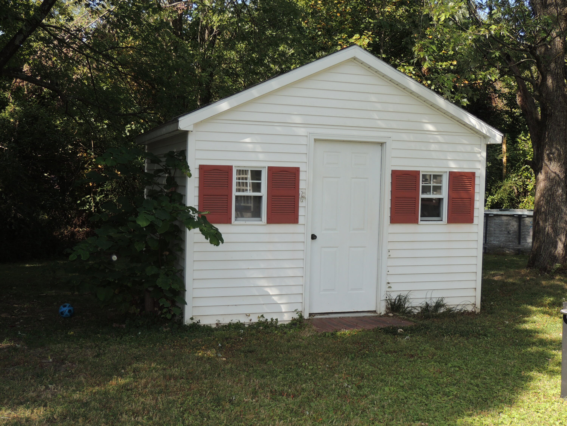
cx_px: 284
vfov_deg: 33.6
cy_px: 213
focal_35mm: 43
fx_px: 704
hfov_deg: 43.9
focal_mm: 7.6
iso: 100
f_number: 3.4
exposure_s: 1/500
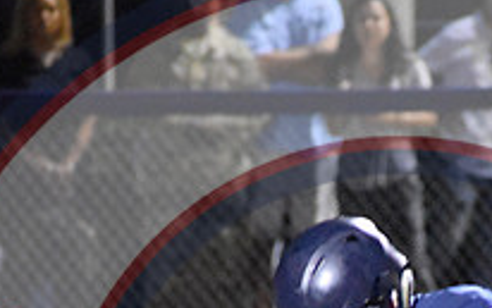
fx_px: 14449
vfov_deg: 1.2
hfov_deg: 2.0
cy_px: 395
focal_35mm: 1077
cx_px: 389
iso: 12800
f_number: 6
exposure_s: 1/160
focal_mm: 250
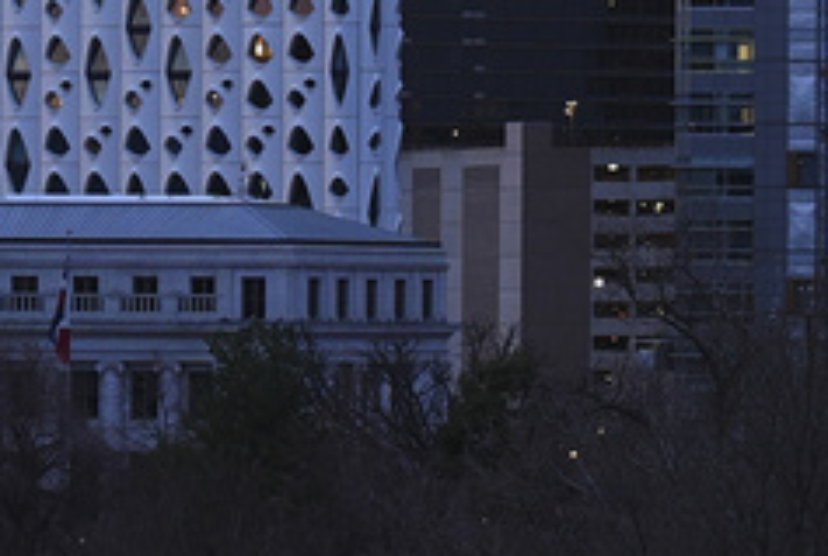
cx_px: 227
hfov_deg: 6.3
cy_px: 23
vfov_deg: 4.3
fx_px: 7466
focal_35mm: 324
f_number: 1.2
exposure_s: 1/250
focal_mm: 50
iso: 200
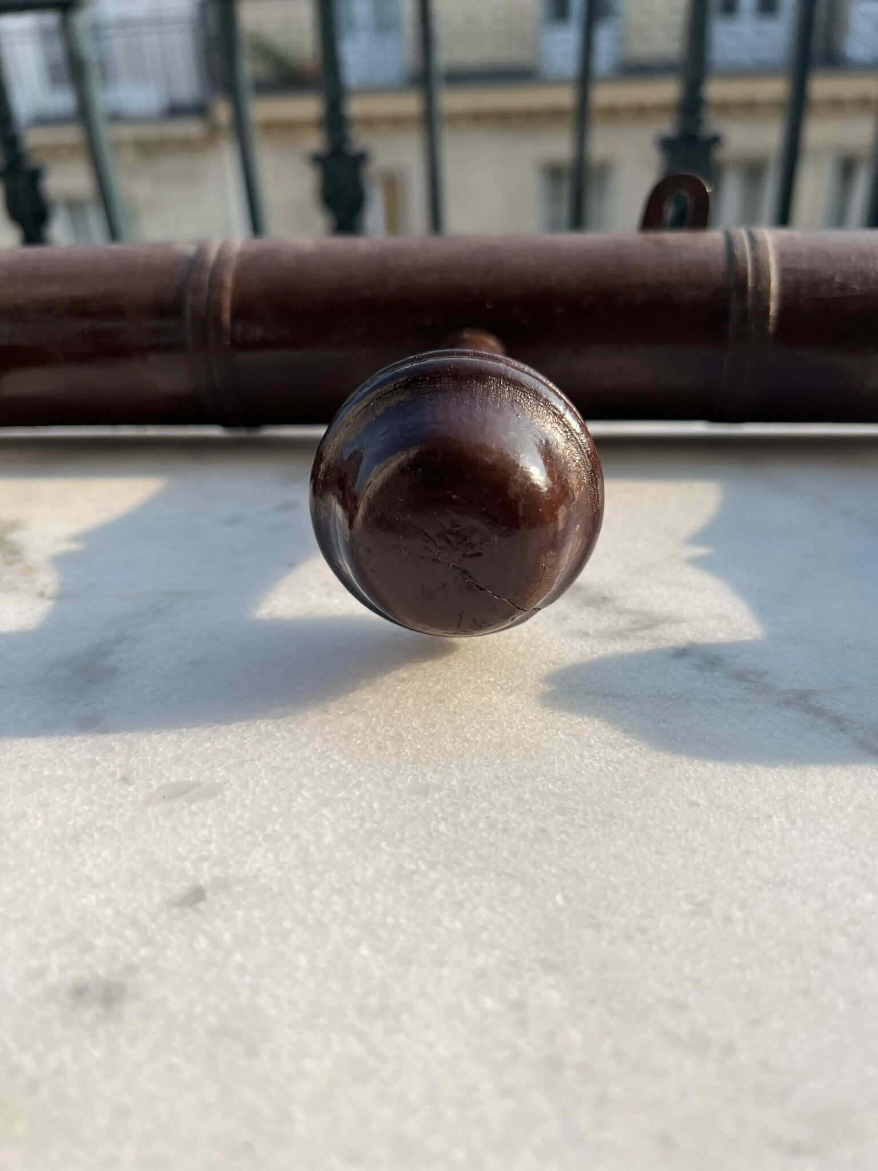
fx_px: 880
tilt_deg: -30.5
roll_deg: +3.3
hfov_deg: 53.0
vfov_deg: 67.3
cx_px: 439
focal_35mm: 26
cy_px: 586
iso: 50
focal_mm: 5.7
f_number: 1.5
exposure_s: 1/2762
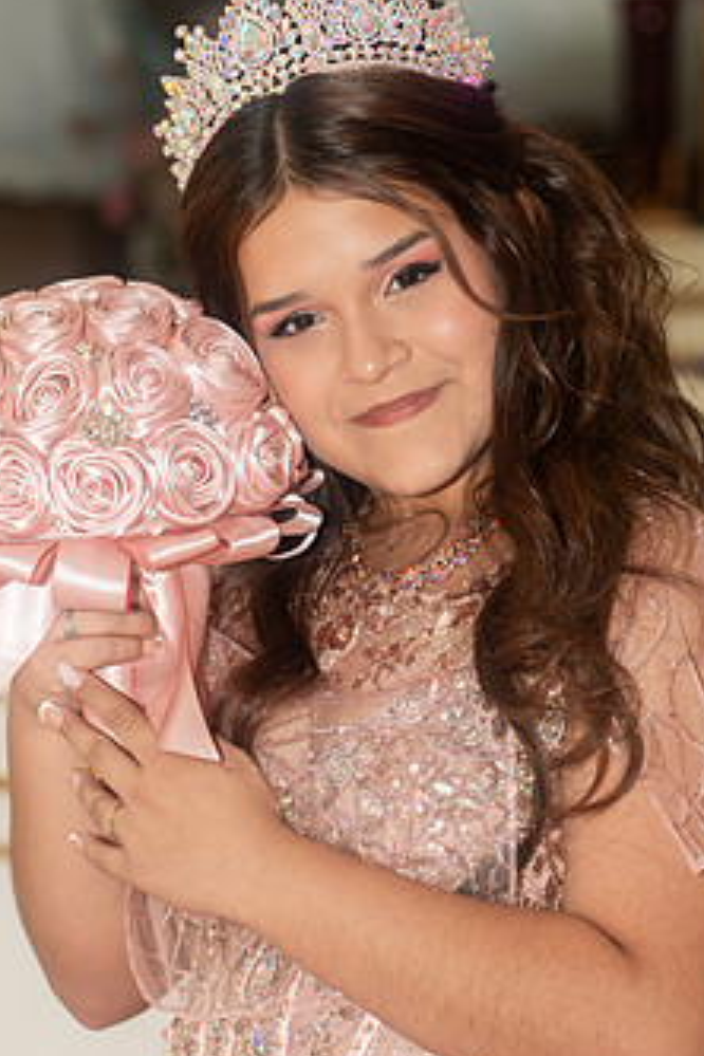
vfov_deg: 10.1
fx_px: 5954
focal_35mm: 203
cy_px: 618
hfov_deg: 6.8
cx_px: 311
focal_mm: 150
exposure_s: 1/200
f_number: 5.6
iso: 400
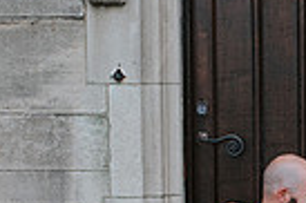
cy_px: 290
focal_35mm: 157
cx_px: 322
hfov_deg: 12.9
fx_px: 1333
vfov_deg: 8.5
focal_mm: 35
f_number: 2.8
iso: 1000
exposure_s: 1/1250
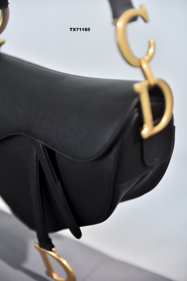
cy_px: 140
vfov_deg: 28.8
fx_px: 545
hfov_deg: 19.5
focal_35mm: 70
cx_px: 94
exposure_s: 1/500
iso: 320
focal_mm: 70
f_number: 2.8
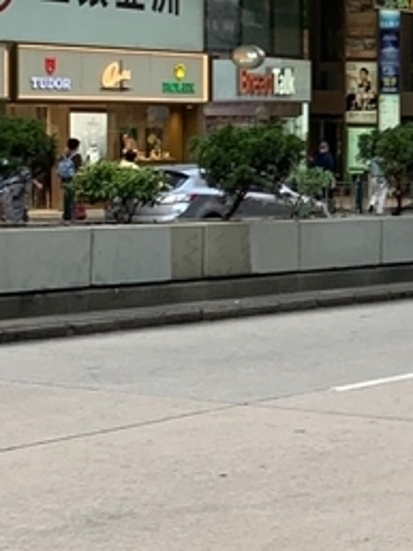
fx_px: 1928
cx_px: 807
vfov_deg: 16.3
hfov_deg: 11.2
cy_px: 205
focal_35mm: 121
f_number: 1.8
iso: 25
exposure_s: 1/246
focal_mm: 4.25
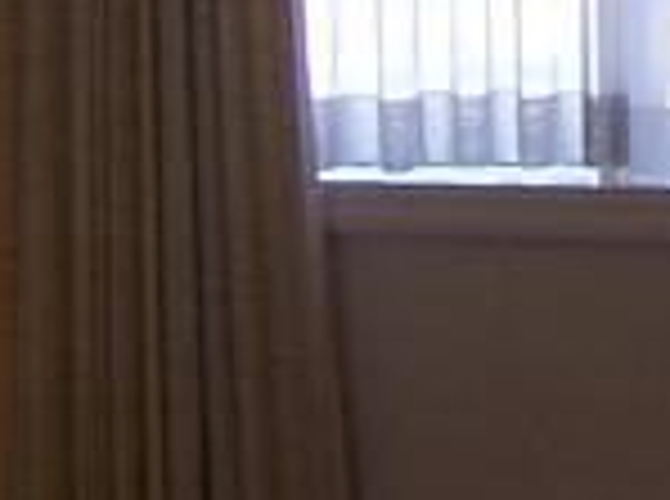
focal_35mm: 248
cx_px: 1277
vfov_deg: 5.9
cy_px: -126
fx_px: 4789
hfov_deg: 7.7
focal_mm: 6
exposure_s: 1/125
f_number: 3
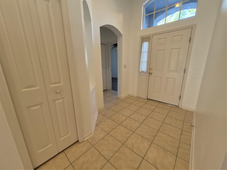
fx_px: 85
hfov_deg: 106.2
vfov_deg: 89.9
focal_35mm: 13
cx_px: 114
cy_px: 85
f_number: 2.2
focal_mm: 1.74
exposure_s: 1/60
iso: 125
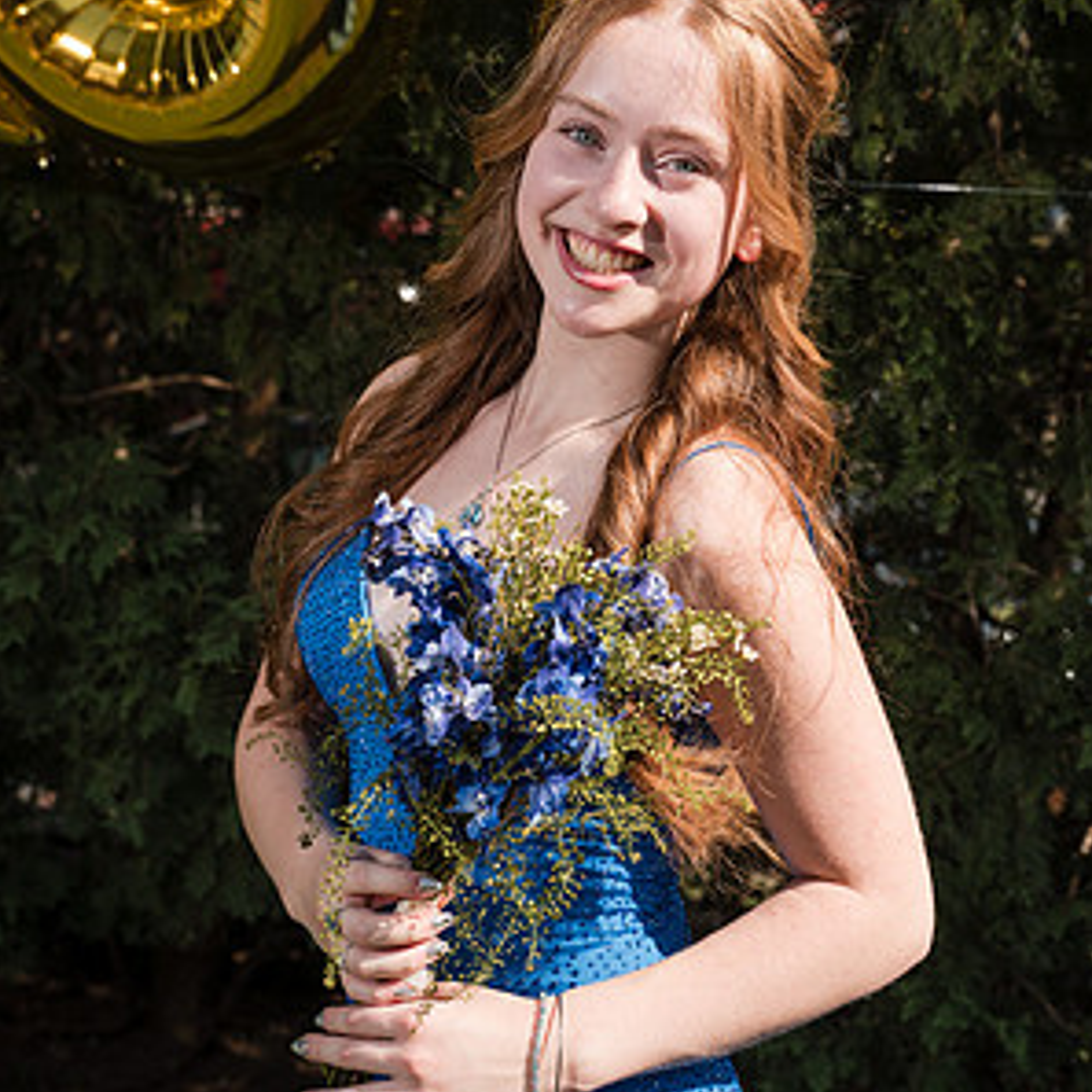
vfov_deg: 24.0
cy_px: 507
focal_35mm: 72
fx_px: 2570
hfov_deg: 24.0
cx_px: 548
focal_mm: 56
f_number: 6.3
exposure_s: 1/250
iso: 100
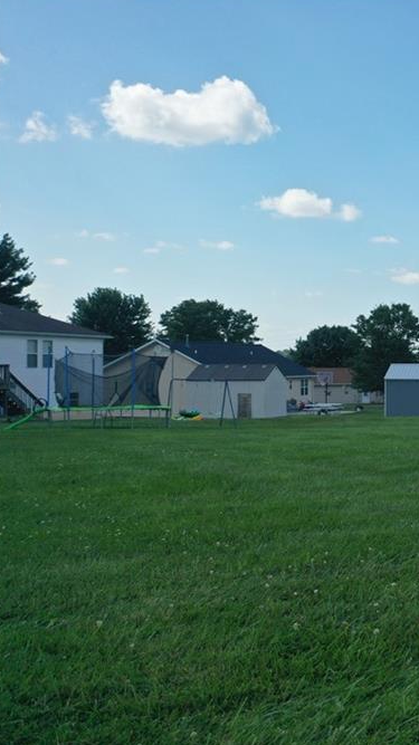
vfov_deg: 45.5
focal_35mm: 45
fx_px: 889
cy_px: 372
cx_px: 564
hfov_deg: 23.1
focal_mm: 10.26
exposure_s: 1/1600
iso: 100
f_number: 2.8
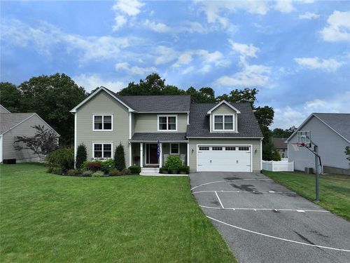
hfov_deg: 71.6
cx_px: 175
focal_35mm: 24
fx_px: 243
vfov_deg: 56.8
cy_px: 132
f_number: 2.8
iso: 100
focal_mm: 12.29
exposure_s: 1/2000
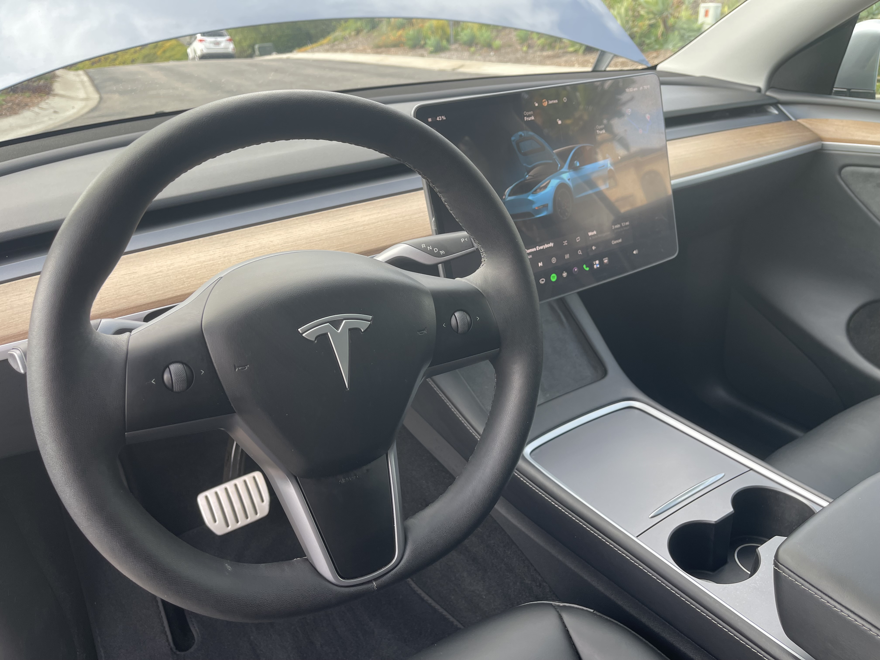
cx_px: 440
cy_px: 330
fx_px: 636
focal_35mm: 25
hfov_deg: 69.4
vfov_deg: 54.9
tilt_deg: -29.1
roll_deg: +0.2
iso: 32
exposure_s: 1/122
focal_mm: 5.1
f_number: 1.6
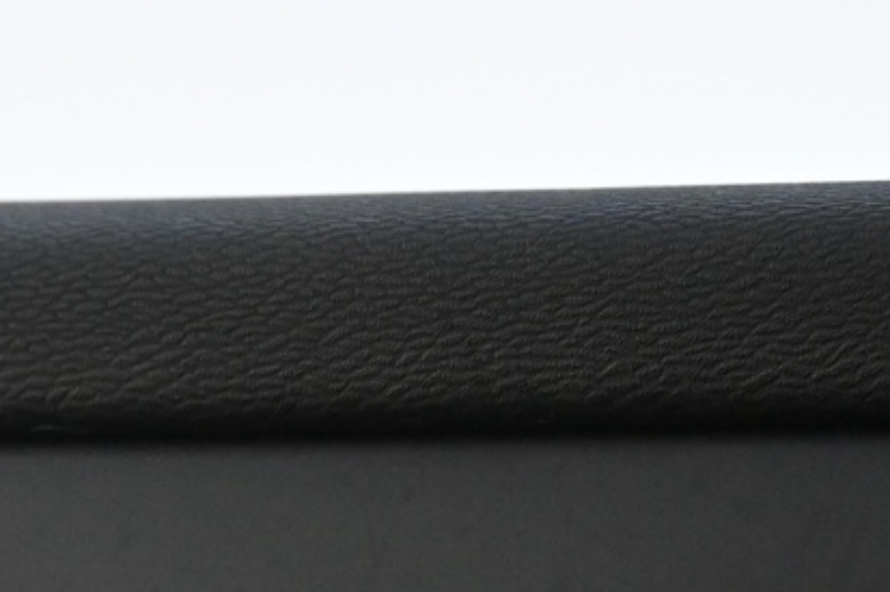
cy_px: 975
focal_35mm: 153
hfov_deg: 13.4
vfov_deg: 8.7
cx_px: 274
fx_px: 3781
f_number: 4.5
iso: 3200
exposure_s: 1/60
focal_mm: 26
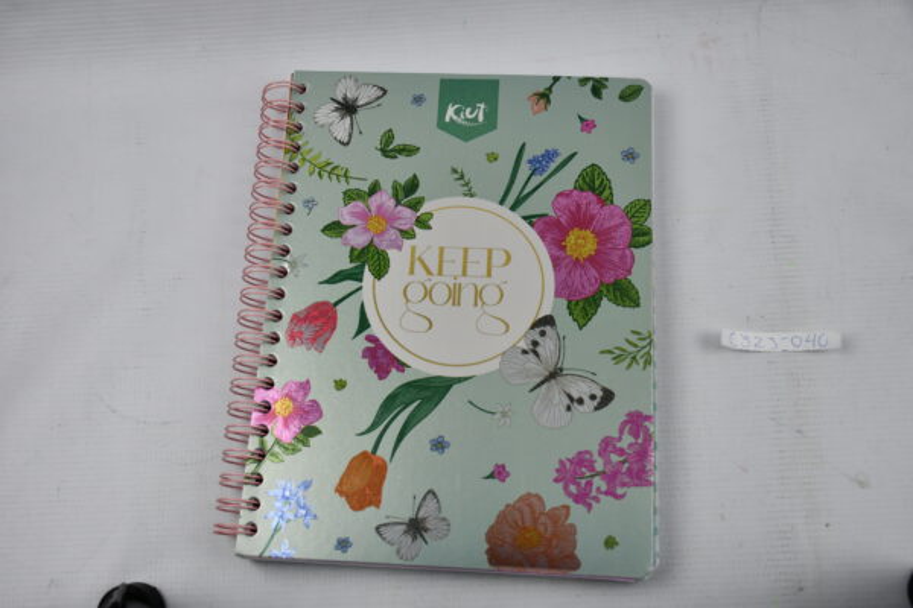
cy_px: 304
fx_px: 1014
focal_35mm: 40
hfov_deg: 48.5
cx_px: 456
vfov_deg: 33.4
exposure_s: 1/250
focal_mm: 27
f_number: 4.5
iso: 400
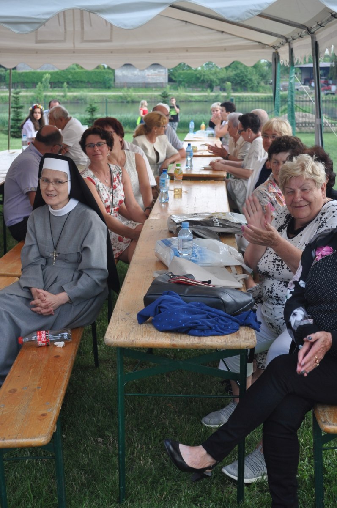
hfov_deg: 23.7
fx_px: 803
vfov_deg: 35.1
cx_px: 168
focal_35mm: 57
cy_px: 254
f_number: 5
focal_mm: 38
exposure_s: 1/80
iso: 400
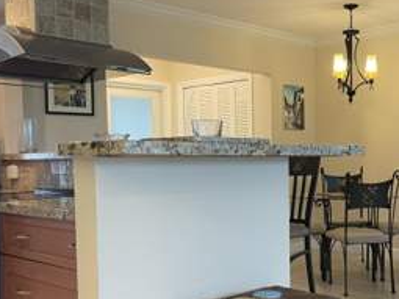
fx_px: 541
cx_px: 268
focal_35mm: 47
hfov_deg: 39.9
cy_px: 184
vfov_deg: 30.7
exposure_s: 1/60
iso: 125
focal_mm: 5.1
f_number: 1.6
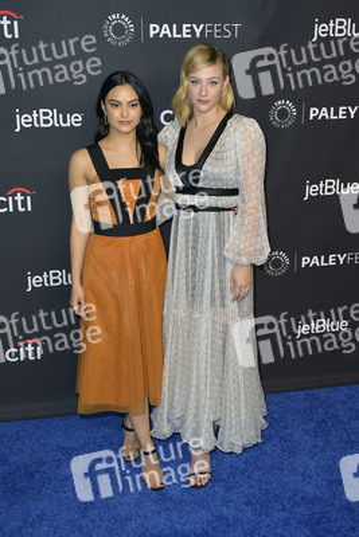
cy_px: 268
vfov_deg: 48.4
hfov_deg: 33.4
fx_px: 598
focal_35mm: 40
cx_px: 180
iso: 250
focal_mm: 40
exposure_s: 1/250
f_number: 6.3
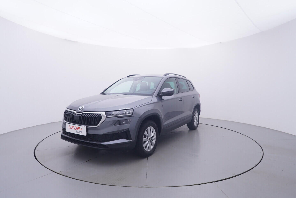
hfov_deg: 77.3
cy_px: 99
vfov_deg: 56.2
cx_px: 148
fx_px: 185
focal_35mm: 22
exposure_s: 1/80
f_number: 5
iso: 200
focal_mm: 15
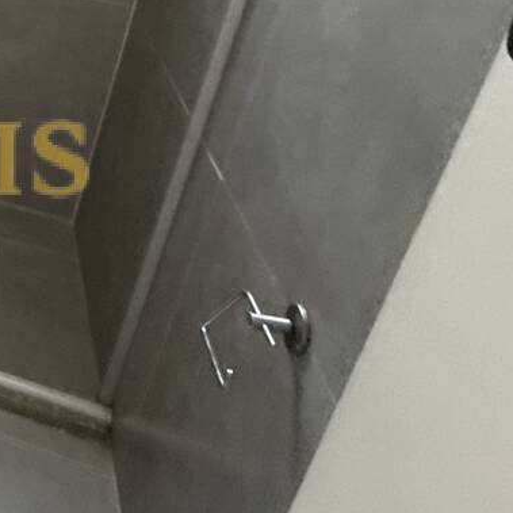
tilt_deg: -22.5
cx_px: -353
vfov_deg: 32.4
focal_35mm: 47
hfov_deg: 23.6
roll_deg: -2.9
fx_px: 788
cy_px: -31
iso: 640
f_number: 2.2
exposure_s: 1/60
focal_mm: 2.22
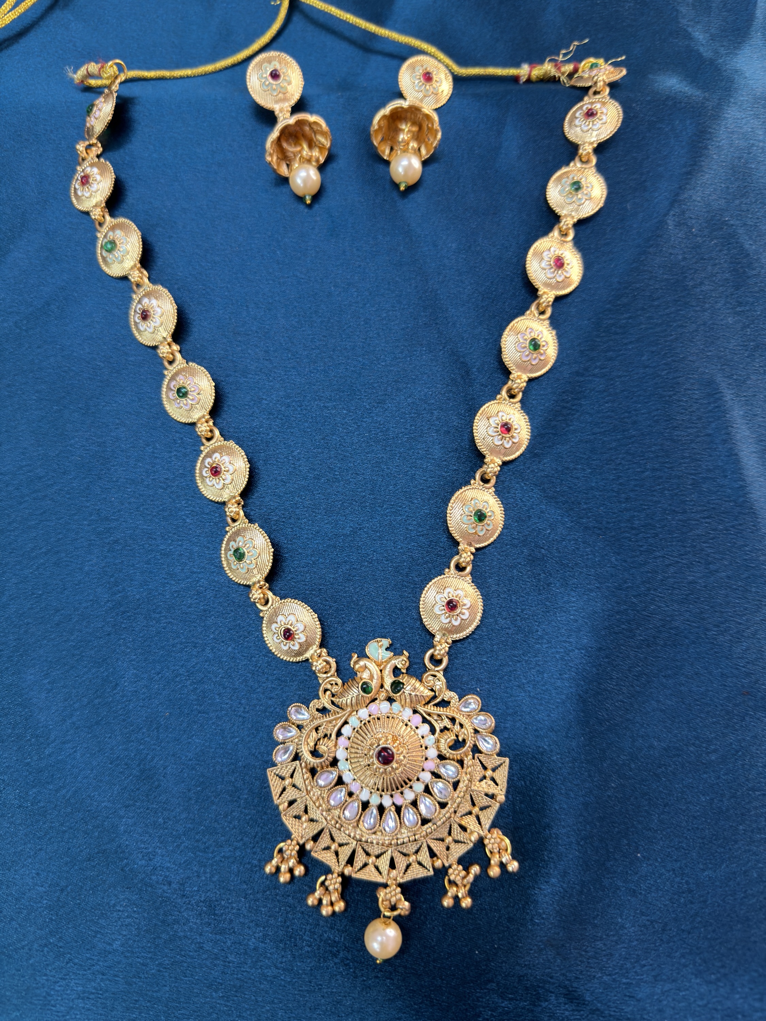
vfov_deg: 71.6
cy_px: 510
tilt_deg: -78.4
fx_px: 708
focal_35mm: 24
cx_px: 383
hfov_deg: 56.8
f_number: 1.78
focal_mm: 6.76
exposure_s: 1/50
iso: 160
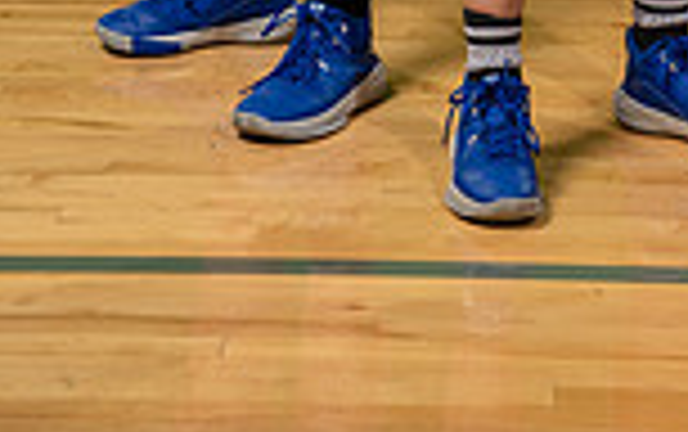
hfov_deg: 10.6
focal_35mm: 198
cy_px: -518
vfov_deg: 6.4
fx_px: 3717
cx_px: 454
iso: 160
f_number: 8
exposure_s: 1/250
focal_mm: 66
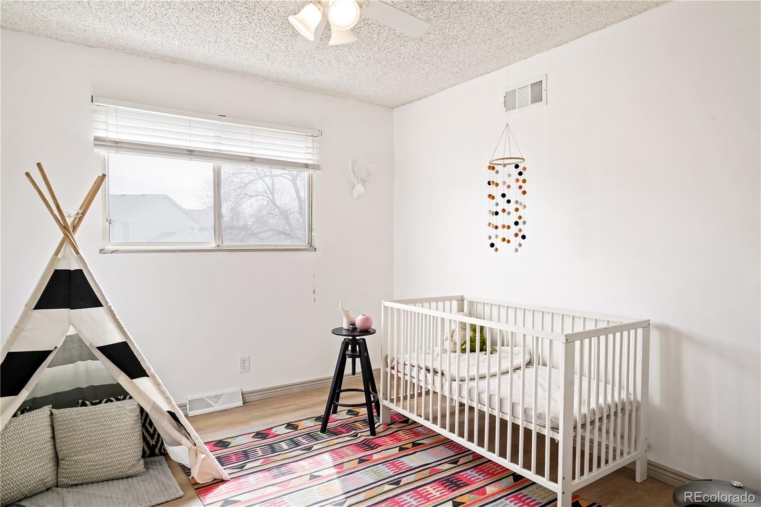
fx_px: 444
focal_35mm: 21
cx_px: 380
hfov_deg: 81.2
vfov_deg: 59.5
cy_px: 254
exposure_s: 1/6
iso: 100
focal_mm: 21
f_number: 9
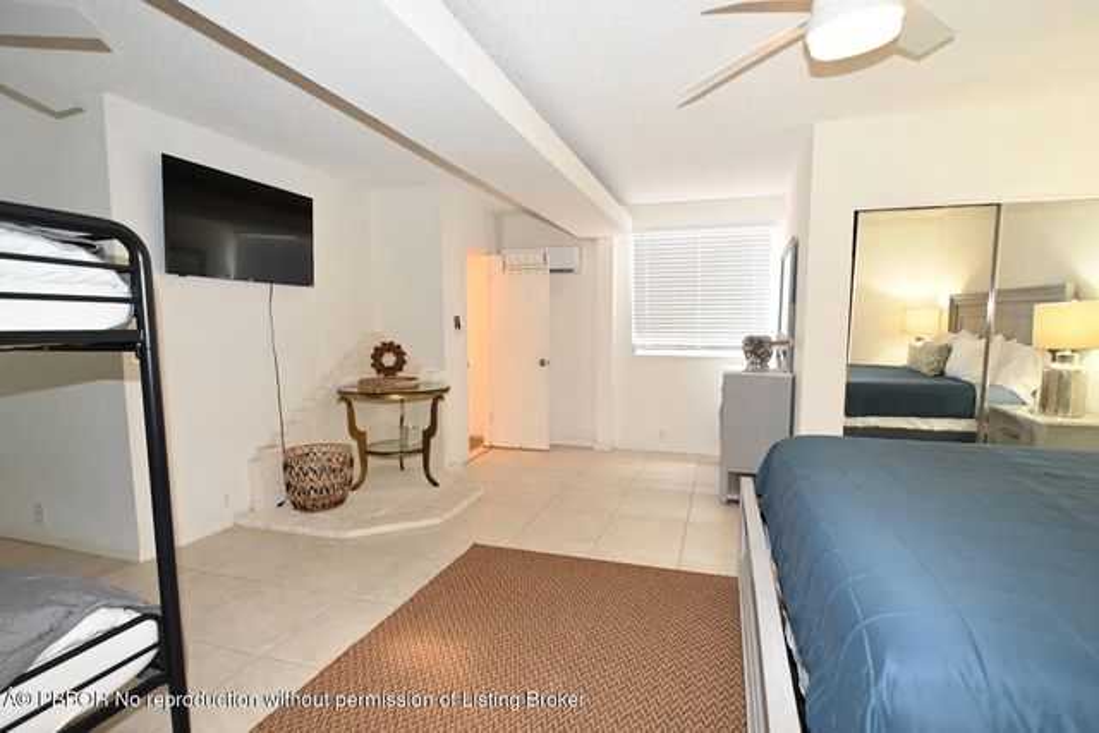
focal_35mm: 18
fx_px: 550
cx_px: 550
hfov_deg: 90.0
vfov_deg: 67.4
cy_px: 366
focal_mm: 12
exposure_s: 1/60
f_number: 4
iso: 900
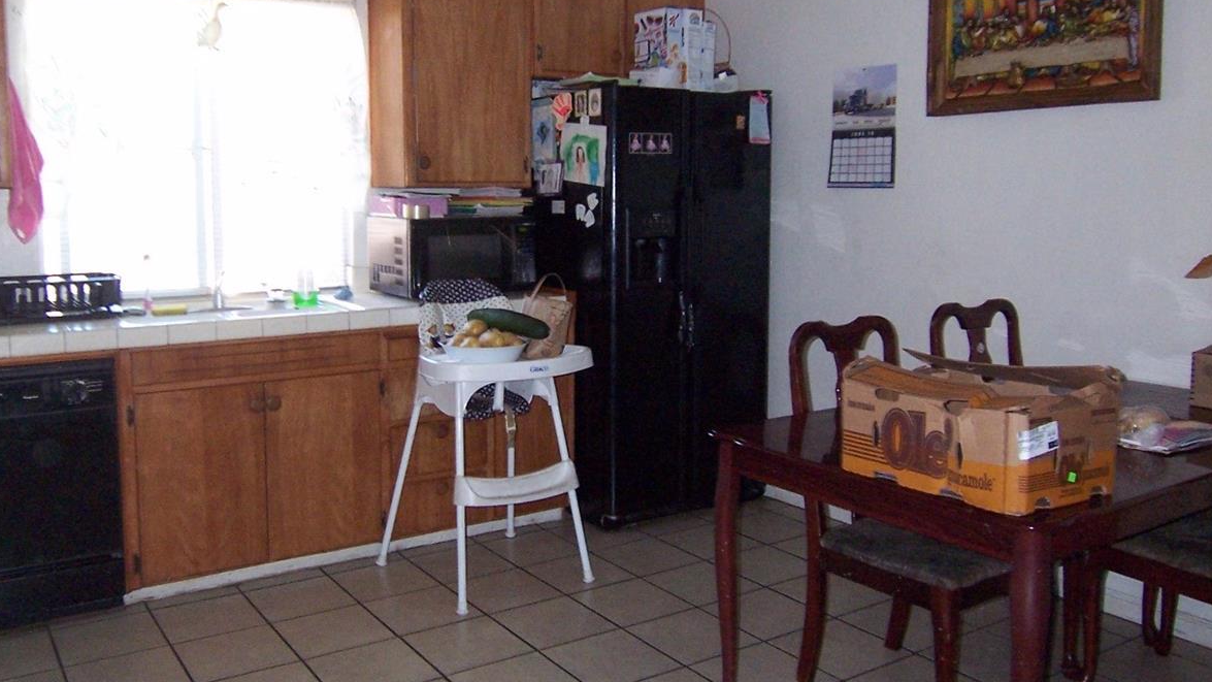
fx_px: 1028
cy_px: 288
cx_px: 536
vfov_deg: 36.6
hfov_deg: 60.8
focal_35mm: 32
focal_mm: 3.8
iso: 200
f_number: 2.8
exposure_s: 1/30
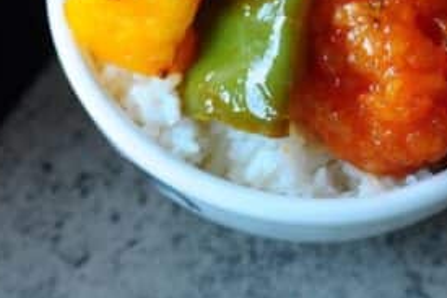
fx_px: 1899
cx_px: 78
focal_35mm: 153
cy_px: -60
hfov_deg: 13.4
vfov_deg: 8.9
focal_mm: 40
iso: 160
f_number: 4.8
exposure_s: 1/30
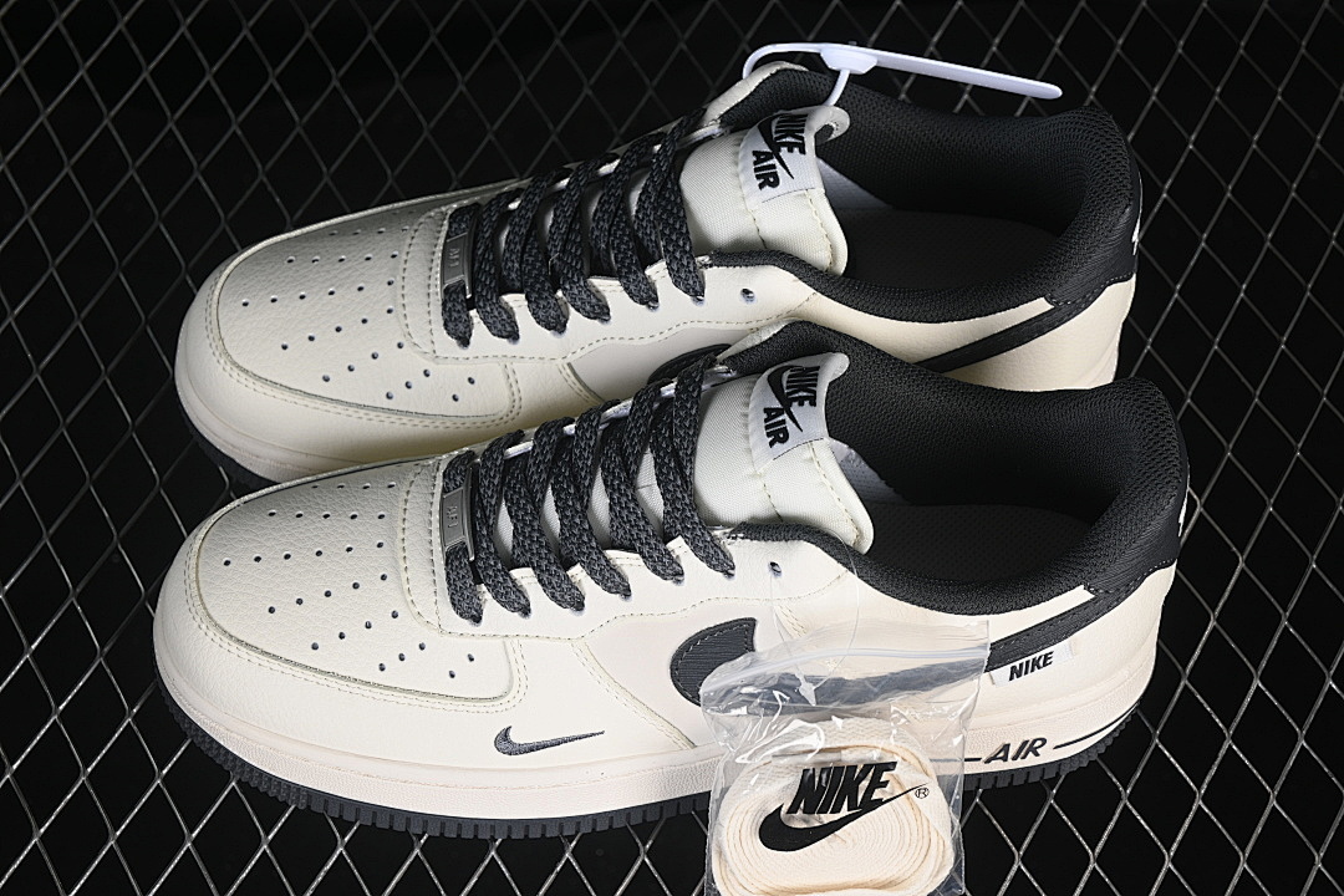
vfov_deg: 18.2
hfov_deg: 27.0
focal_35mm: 75
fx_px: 2800
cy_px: 448
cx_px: 672
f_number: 7.1
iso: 160
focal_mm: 50
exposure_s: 1/80
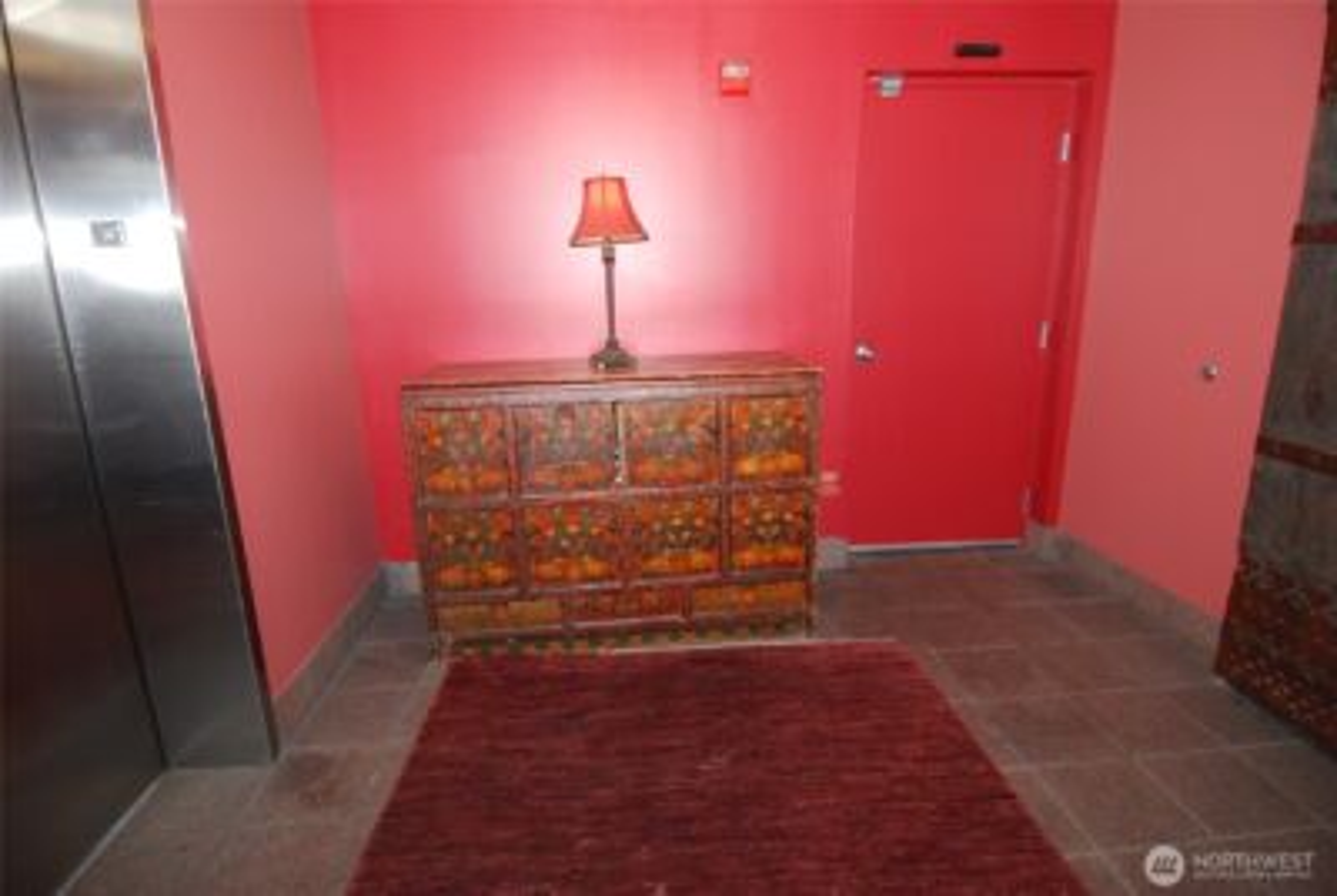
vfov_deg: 67.6
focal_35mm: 18
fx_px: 669
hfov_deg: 89.9
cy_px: 448
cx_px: 668
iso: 400
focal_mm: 12
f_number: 4
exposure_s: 1/60
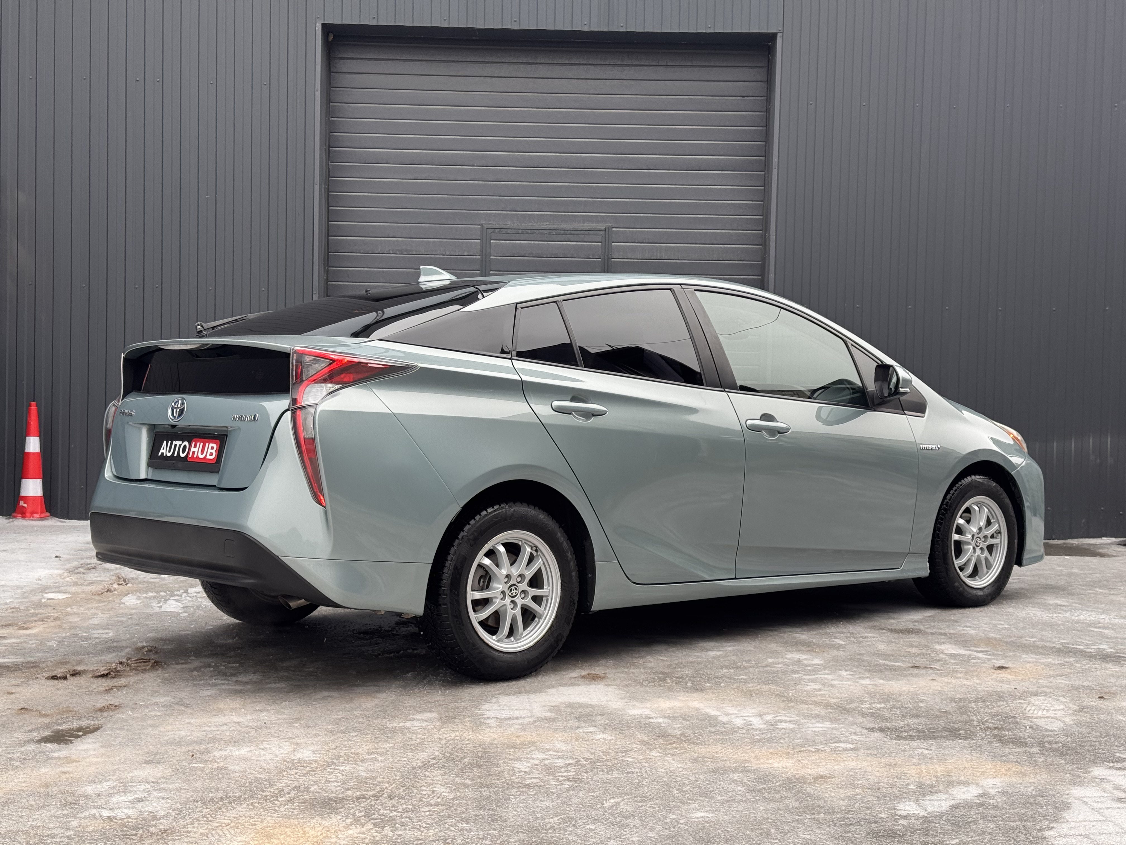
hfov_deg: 39.7
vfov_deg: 30.3
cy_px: 422
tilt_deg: -1.9
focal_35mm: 48
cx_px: 563
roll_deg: -0.9
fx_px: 1561
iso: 64
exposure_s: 1/407
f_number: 1.78
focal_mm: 6.76
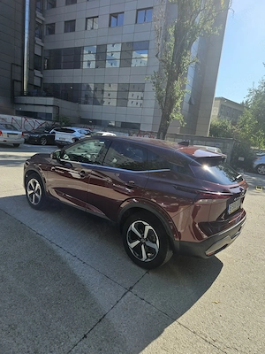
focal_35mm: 23
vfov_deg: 73.9
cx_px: 132
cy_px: 177
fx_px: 235
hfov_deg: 58.9
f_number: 1.8
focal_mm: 5.4
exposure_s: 1/1365
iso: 25
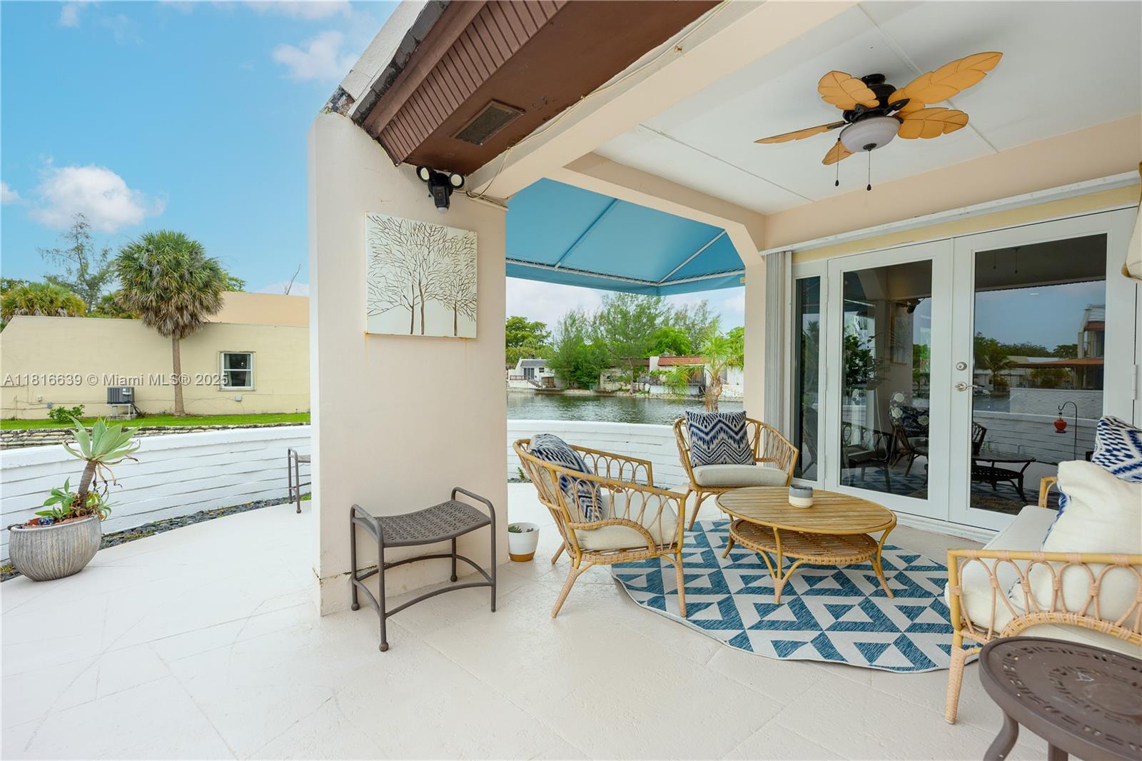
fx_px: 507
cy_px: 380
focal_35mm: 16
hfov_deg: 96.7
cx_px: 571
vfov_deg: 73.7
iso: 100
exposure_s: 1/500
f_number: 4
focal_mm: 16
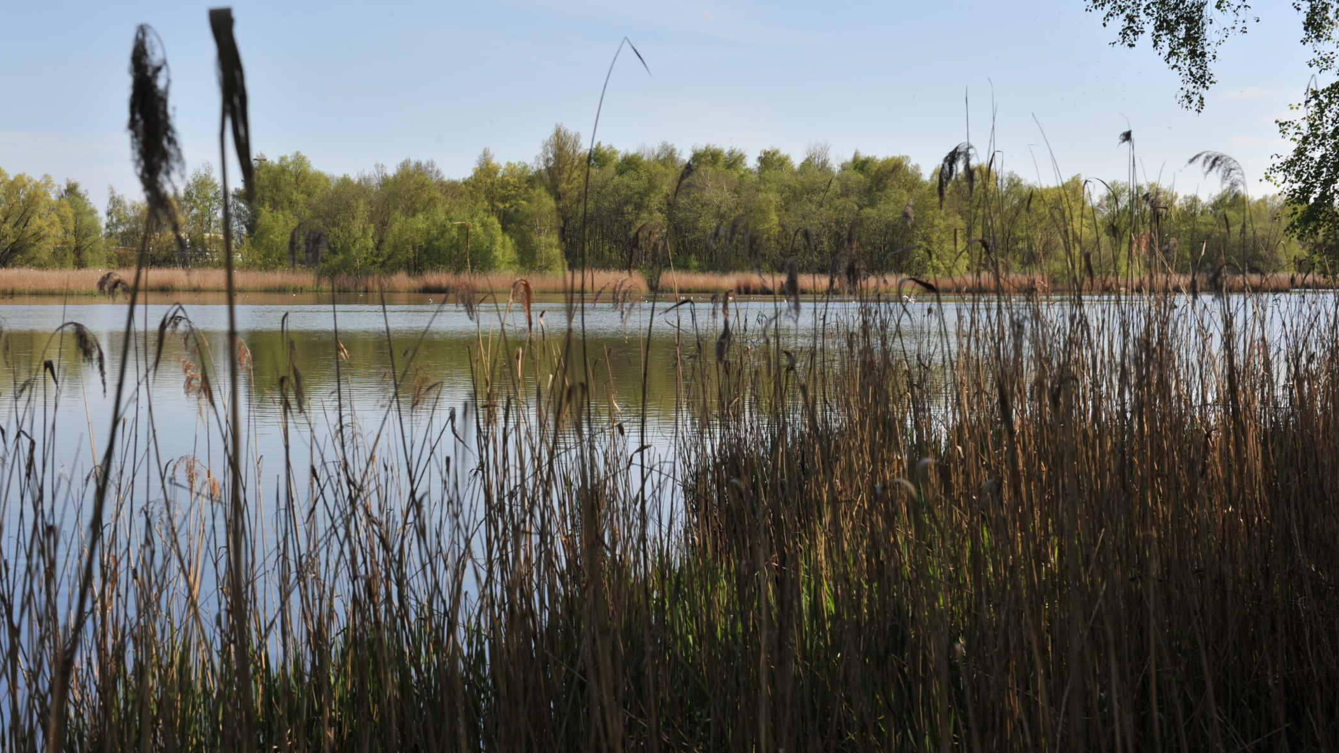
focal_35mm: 55
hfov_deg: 37.8
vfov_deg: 21.8
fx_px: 1953
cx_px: 668
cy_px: 318
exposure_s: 1/320
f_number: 10
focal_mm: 52
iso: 200
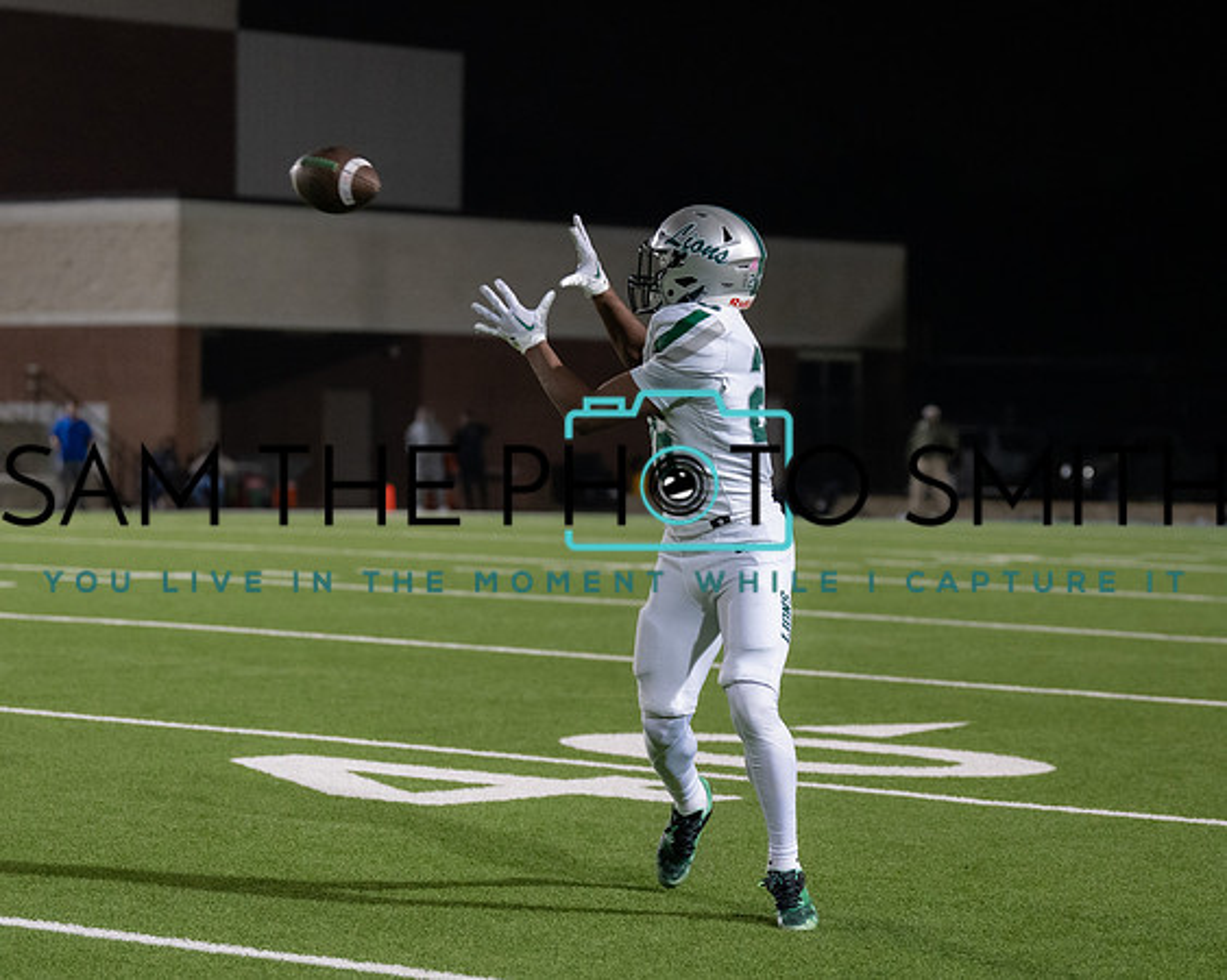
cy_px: 574
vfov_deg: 11.9
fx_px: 4716
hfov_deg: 14.8
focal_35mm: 130
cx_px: 662
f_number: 2.8
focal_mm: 91
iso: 2500
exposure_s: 1/1250
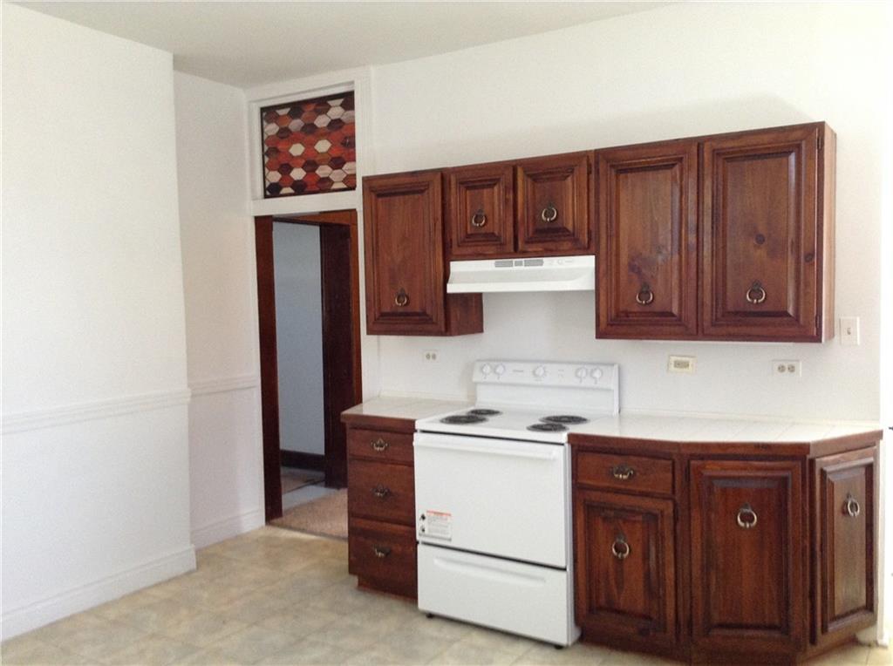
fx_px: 850
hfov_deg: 55.4
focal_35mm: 33
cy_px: 333
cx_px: 446
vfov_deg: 42.8
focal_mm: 3.3
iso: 125
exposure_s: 1/25
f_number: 2.4
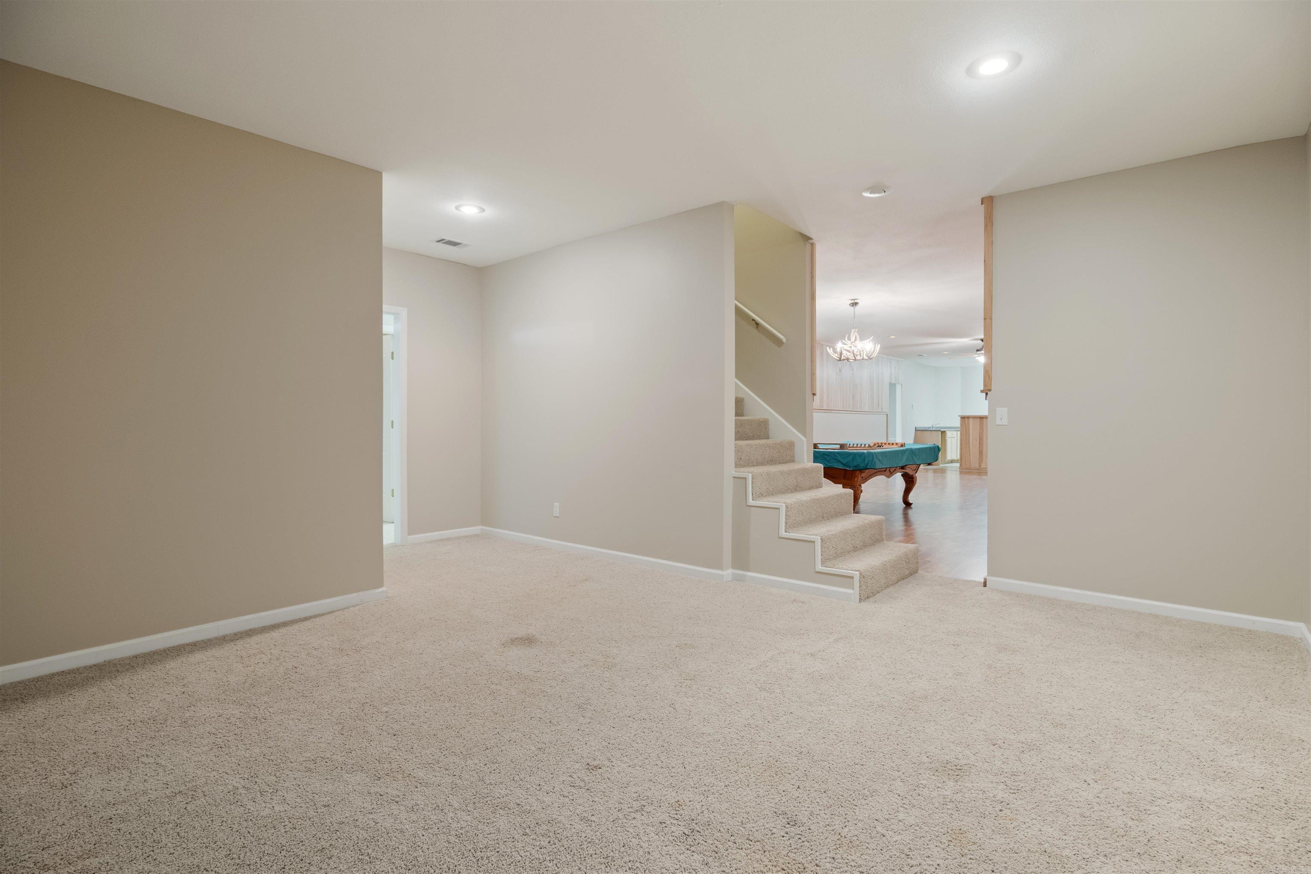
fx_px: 583
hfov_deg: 96.7
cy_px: 437
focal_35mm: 16
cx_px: 656
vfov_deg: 73.7
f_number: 5.6
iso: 1250
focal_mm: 16
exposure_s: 1/2.5
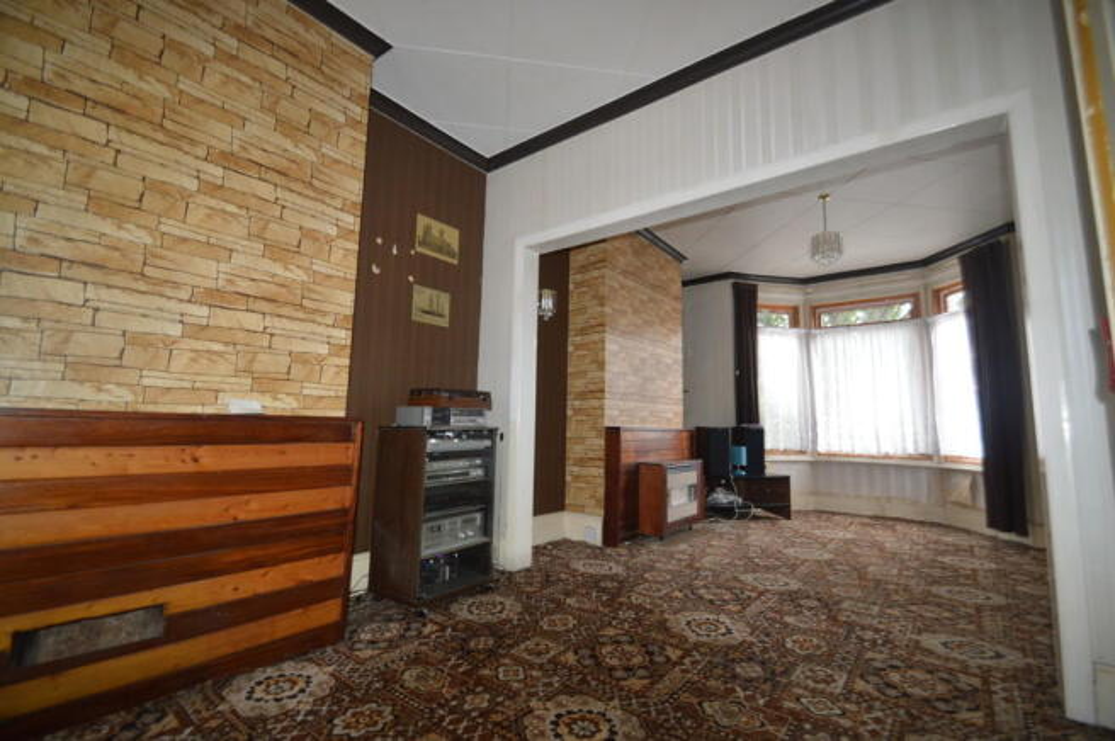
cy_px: 370
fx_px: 464
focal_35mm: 15
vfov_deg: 77.2
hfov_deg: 100.4
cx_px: 558
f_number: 3.5
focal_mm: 10
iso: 900
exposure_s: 1/60
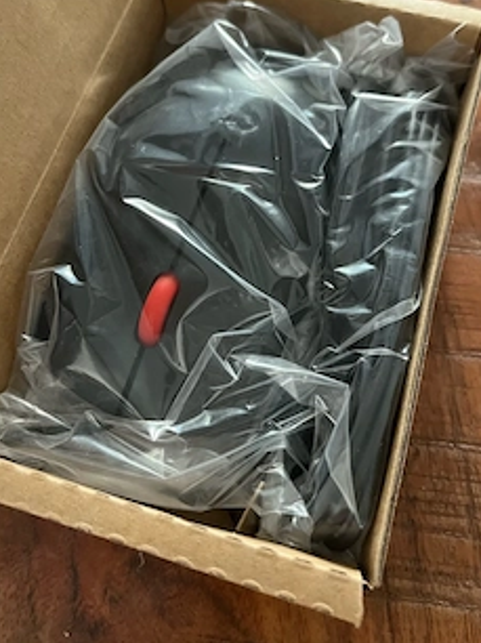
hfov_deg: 41.7
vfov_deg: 53.6
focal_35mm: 34
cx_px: 235
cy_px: 258
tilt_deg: -64.5
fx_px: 631
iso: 500
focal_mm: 5.1
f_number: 1.6
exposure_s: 1/41
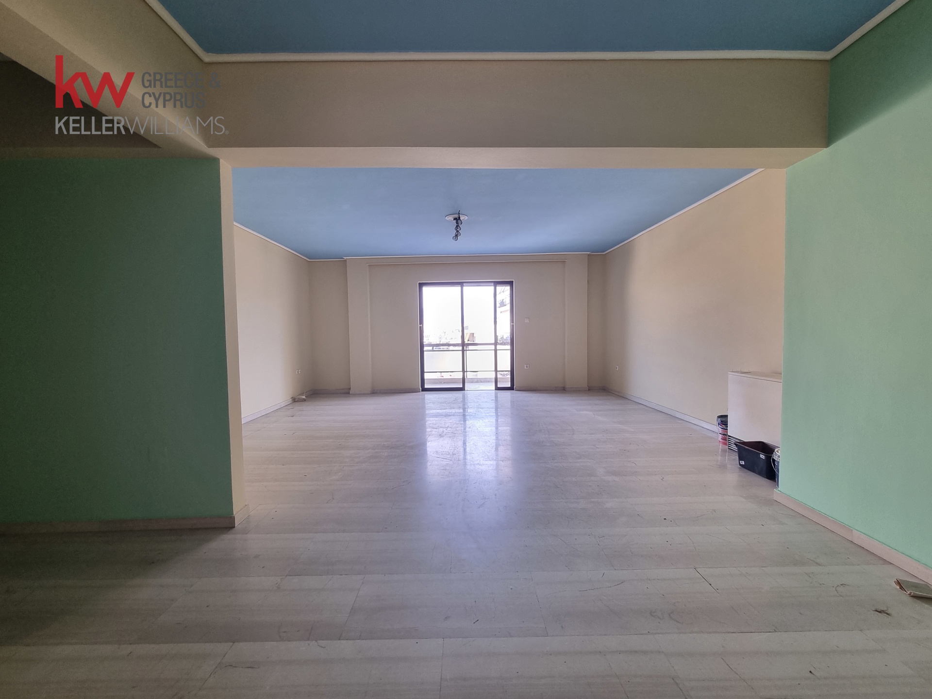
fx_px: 350
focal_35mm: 13
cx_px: 466
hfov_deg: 106.2
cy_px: 350
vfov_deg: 89.9
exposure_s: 1/50
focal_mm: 2.2
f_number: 2.2
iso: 125
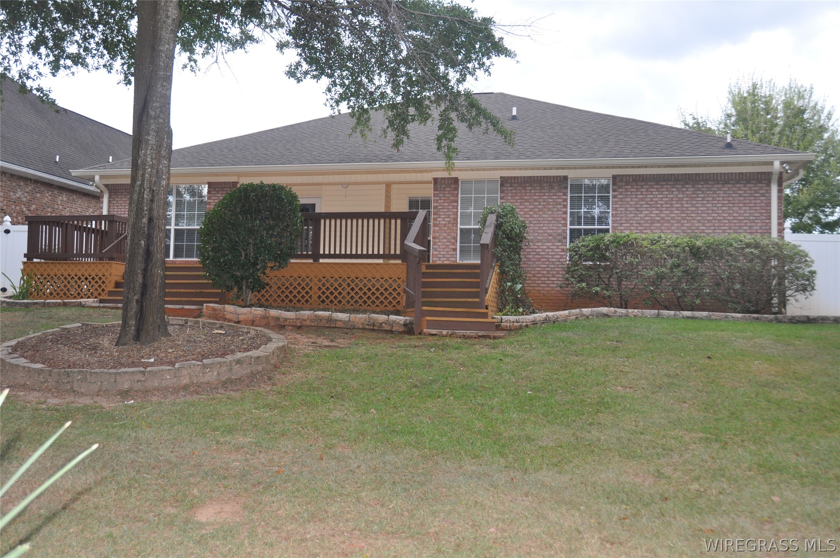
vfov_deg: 36.8
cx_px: 420
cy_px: 279
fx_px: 839
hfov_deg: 53.2
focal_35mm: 36
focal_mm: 24
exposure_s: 1/125
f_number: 3.8
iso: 640
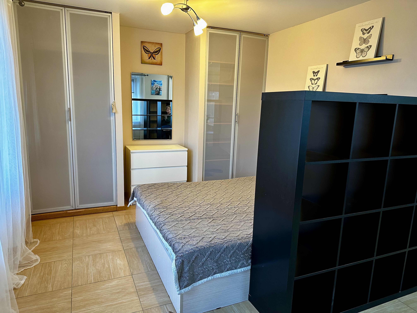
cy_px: 156
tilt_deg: -9.5
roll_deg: -1.1
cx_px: 208
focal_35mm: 24
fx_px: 289
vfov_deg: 56.8
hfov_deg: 71.6
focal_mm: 6.86
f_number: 1.78
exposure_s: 1/50
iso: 250
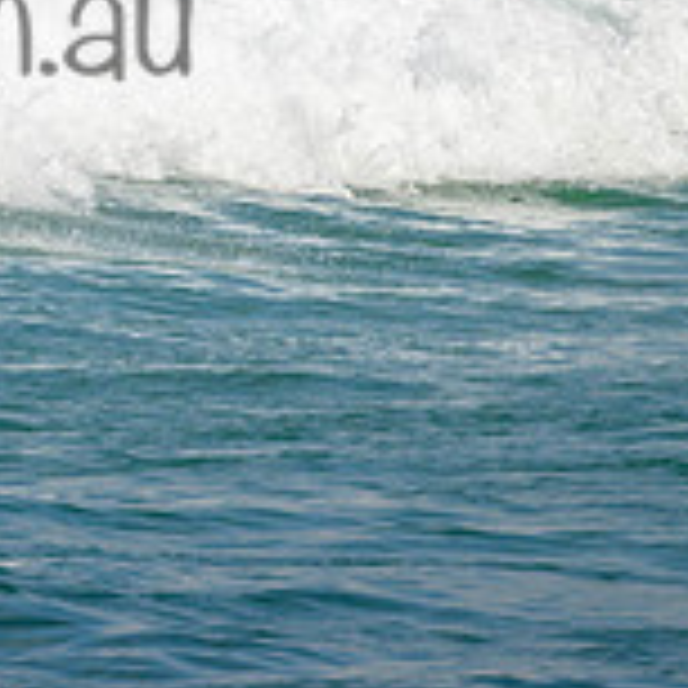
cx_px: -283
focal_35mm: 2580
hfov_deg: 0.7
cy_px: -29
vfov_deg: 0.7
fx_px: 58014
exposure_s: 1/2000
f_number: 11
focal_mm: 800
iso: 1000
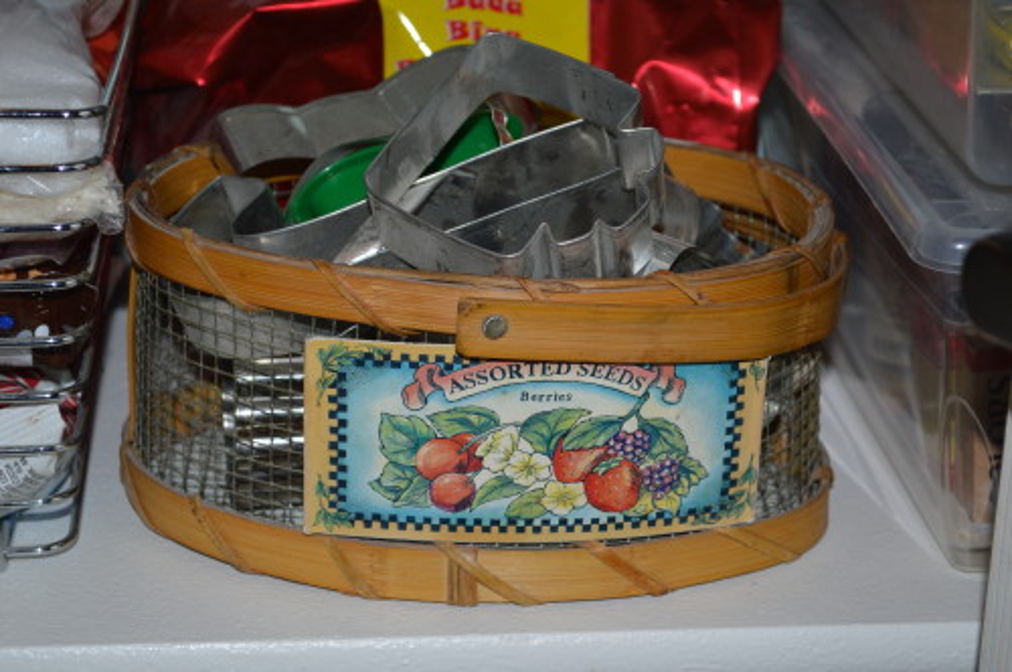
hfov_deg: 24.6
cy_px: 336
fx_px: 2316
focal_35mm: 82
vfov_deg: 16.5
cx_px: 506
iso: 100
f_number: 5.6
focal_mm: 55
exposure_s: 1/60
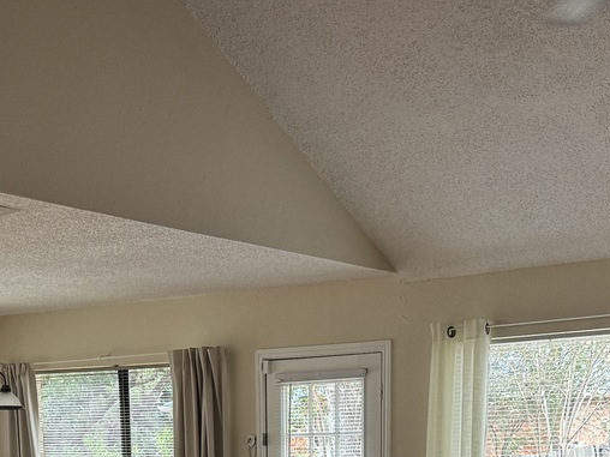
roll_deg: +0.4
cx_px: 250
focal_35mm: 68
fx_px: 1198
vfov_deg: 19.5
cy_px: 637
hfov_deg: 28.5
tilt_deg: -9.4
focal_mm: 6.76
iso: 125
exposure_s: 1/60
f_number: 1.78
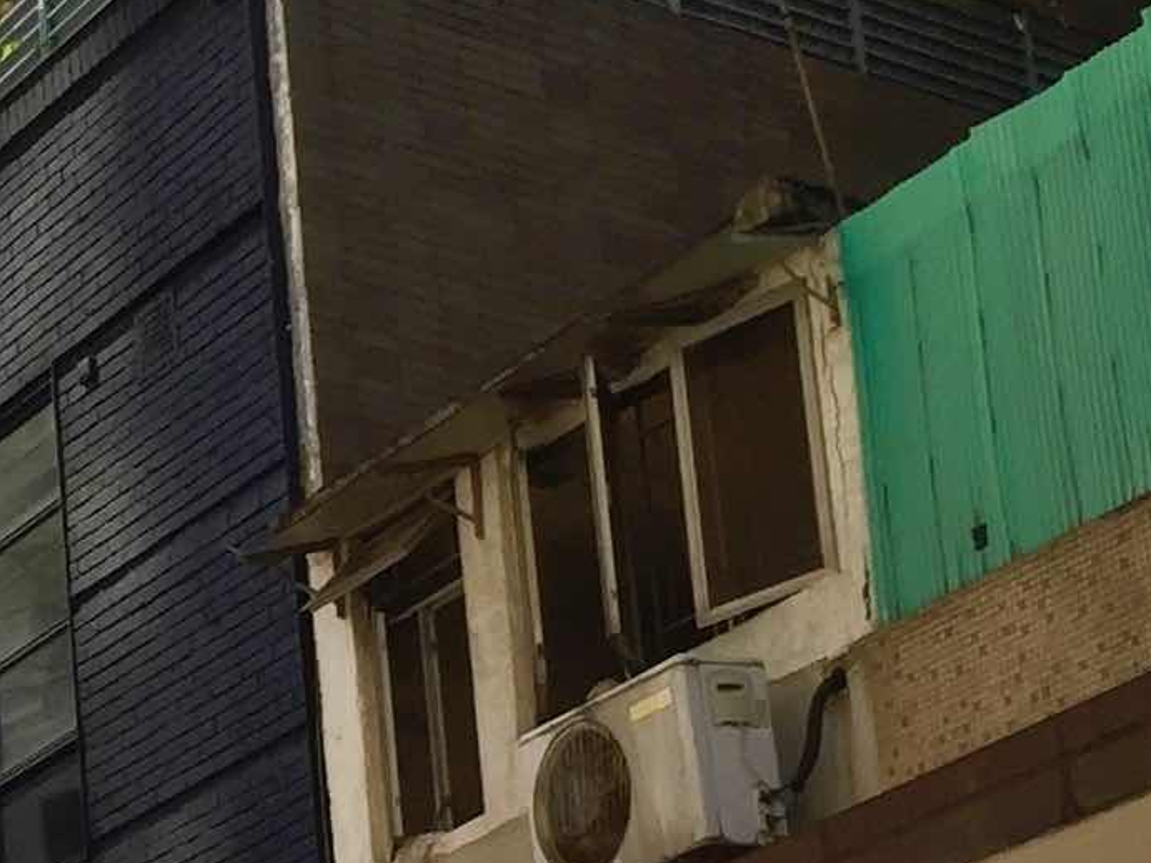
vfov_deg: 10.5
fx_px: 4555
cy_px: 1206
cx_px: -1068
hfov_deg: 12.8
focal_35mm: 137
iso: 32
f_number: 2.2
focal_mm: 4.15
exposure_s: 1/706
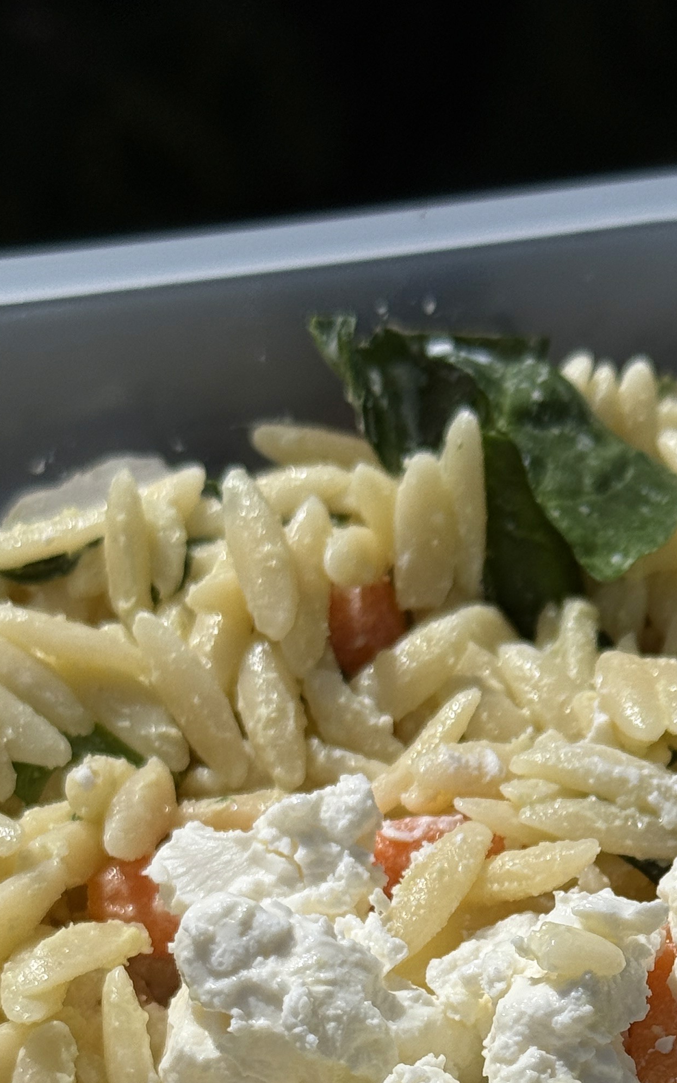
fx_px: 3041
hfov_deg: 12.7
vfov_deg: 19.6
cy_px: 1082
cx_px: 528
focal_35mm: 103
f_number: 1.78
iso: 50
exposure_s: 1/11364
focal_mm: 6.76
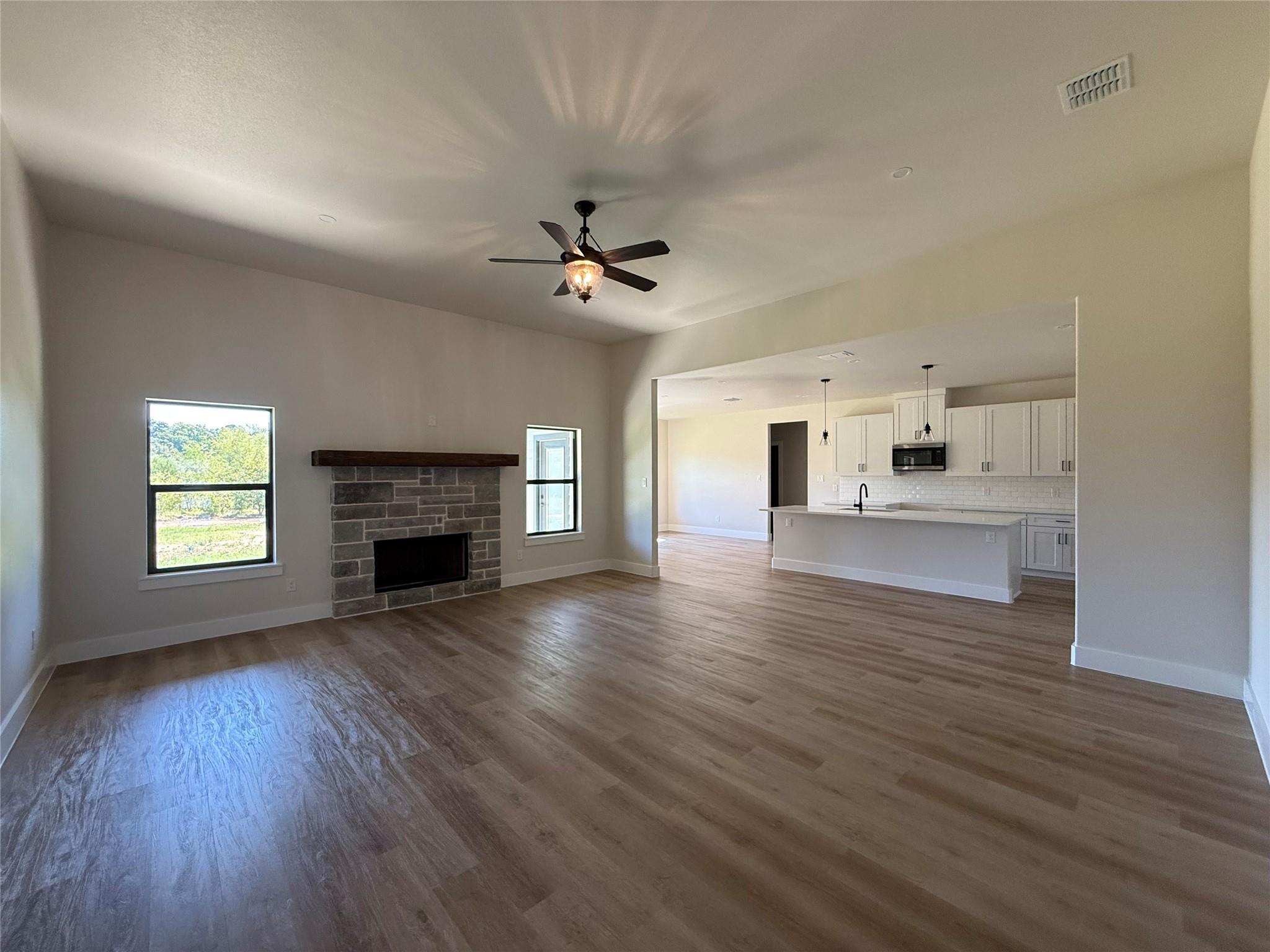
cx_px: 635
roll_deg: +0.3
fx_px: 514
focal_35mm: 14
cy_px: 476
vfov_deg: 85.7
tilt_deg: +0.6
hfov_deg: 102.1
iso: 250
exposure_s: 1/120
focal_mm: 2.22
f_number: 2.2
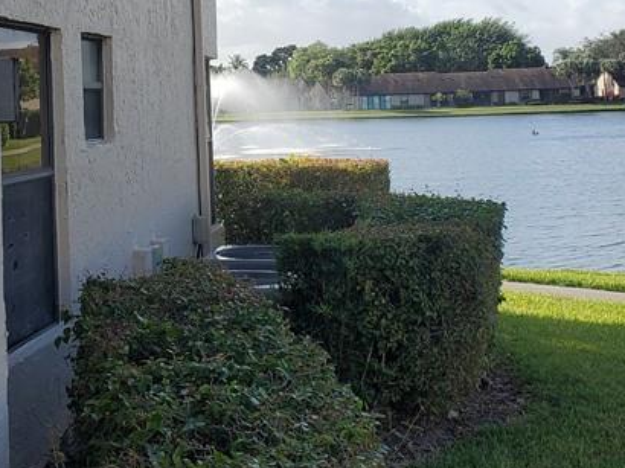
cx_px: 113
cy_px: 61
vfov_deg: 22.1
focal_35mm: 65
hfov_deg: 29.1
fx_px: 1173
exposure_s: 1/1002
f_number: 2.4
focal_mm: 4.3
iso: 50
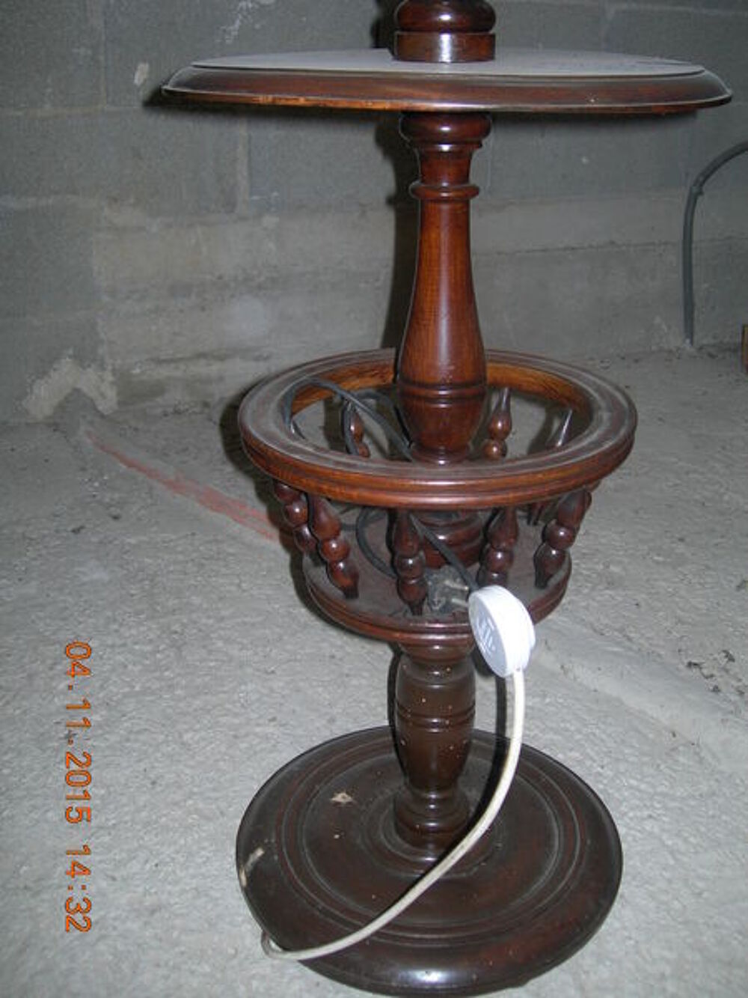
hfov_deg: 37.7
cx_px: 374
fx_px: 1095
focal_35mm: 38
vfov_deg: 49.0
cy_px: 499
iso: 50
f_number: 2.8
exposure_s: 1/60.1
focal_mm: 7.8
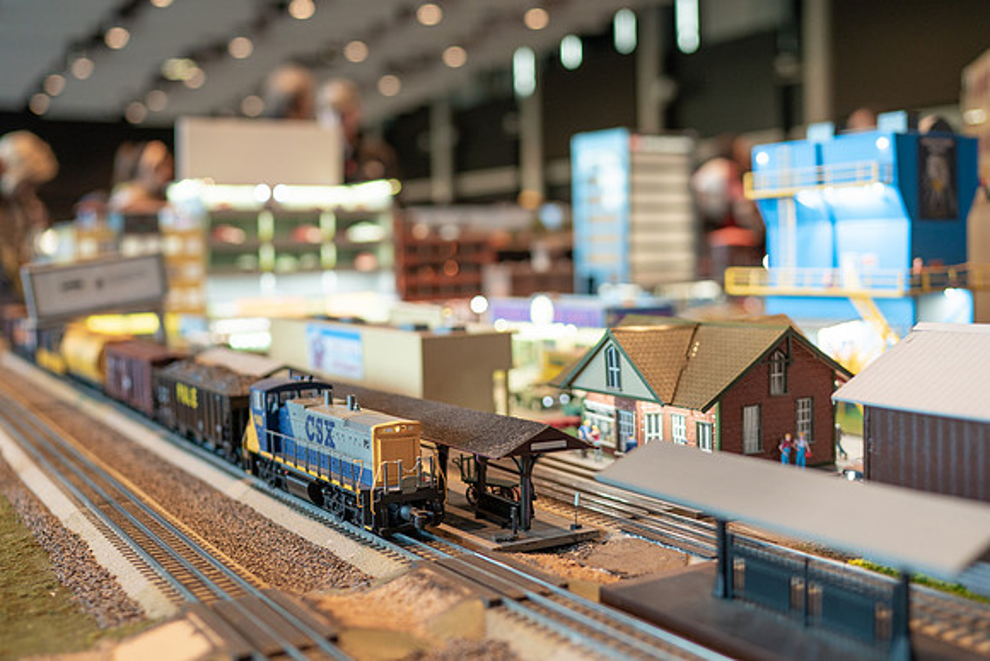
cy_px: 301
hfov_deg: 48.5
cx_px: 530
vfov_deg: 33.5
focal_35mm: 40
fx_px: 1097
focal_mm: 35
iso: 640
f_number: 2
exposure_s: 1/250
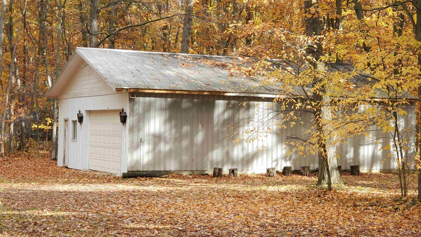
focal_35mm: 59
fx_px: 659
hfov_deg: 35.4
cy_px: 108
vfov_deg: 20.4
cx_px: 218
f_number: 2.4
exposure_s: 1/138
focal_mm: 6
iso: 50
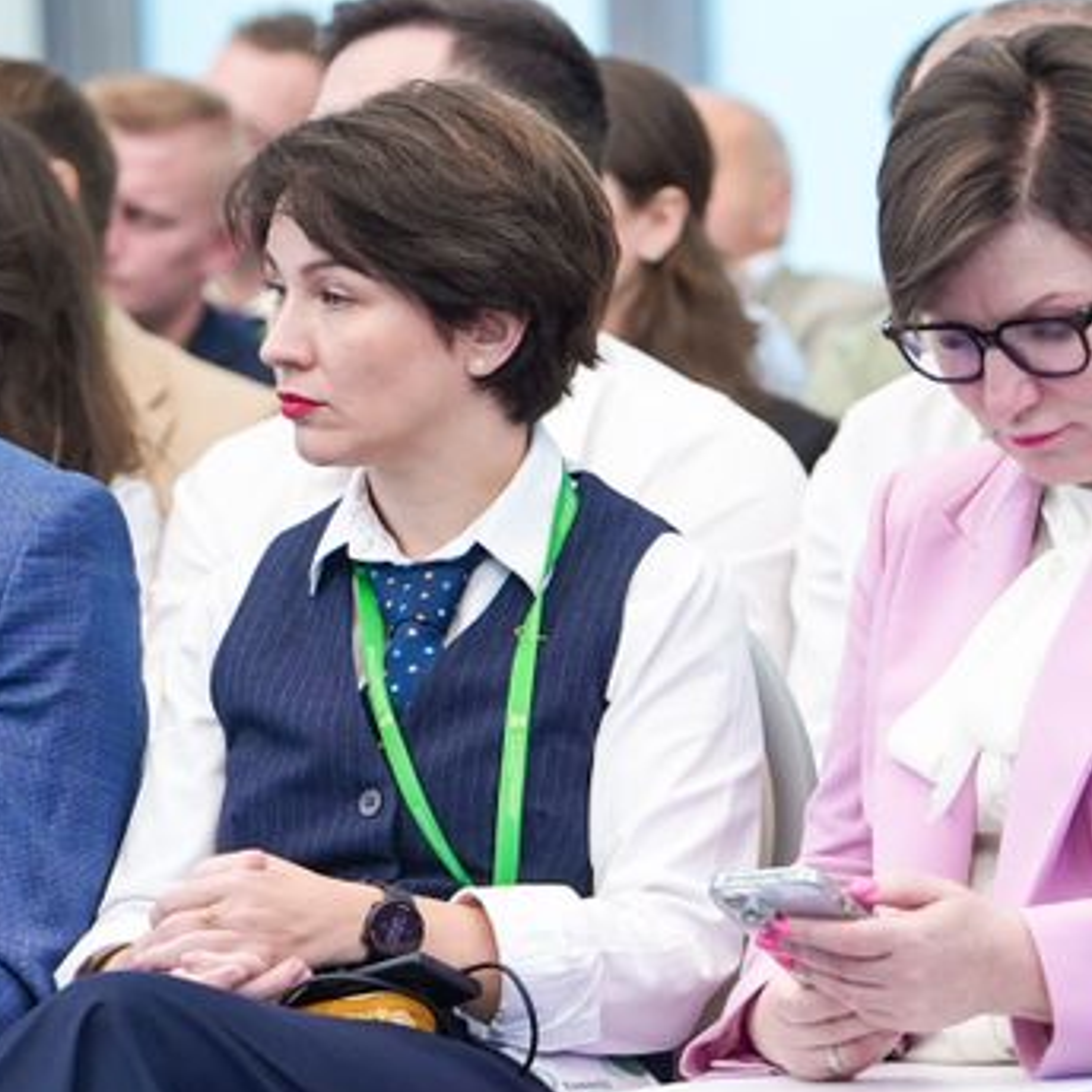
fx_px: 12563
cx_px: 424
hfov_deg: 5.0
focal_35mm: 352
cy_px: 603
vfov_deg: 5.0
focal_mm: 136
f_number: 4
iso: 800
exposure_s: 1/100
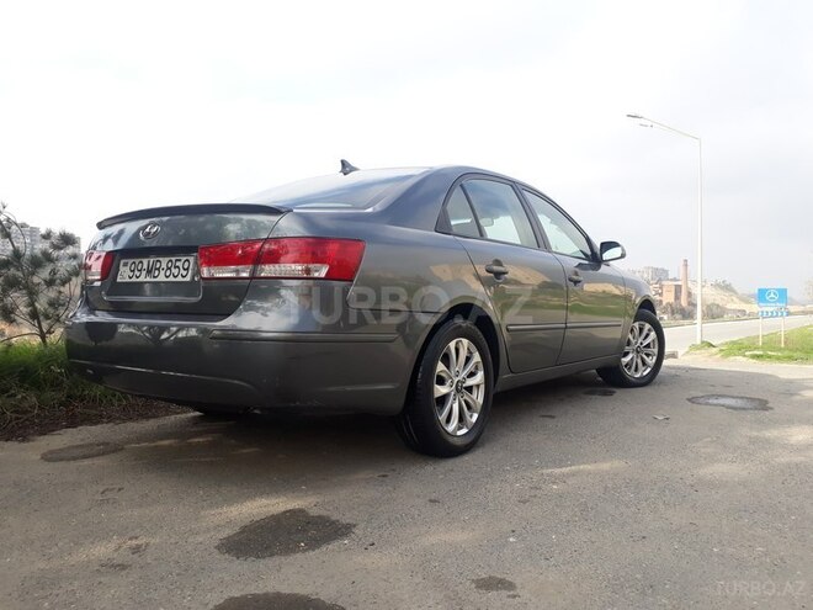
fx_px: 634
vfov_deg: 51.4
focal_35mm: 27
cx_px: 406
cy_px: 305
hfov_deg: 65.3
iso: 40
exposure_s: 1/537
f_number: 1.9
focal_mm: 3.6
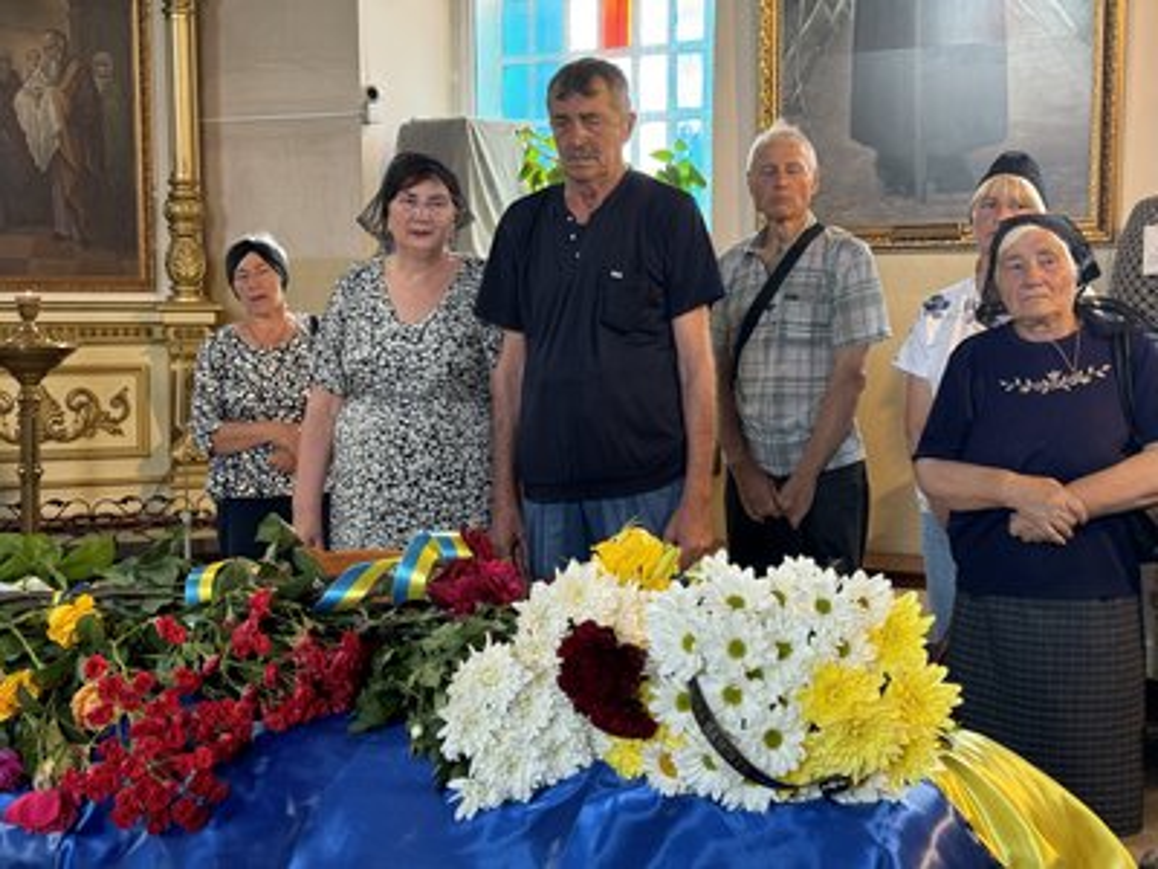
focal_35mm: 48
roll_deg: +0.1
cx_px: 579
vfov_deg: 30.3
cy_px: 434
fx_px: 1606
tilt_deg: -4.1
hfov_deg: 39.7
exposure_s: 1/50
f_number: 1.78
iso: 250
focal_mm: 6.76
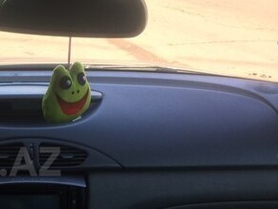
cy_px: 162
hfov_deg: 26.7
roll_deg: +2.1
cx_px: -37
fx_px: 530
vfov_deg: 22.0
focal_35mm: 66
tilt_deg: -21.7
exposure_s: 1/218
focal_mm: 4.15
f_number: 2.2
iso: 32
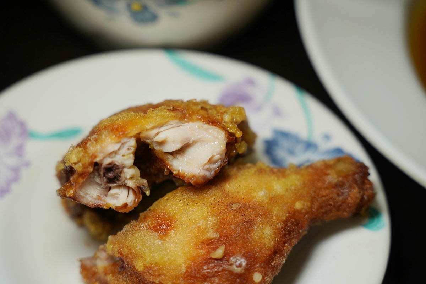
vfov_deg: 18.2
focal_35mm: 75
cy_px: 142
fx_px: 887
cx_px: 213
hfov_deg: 27.0
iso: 100
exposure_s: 1/80
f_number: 4
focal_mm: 75
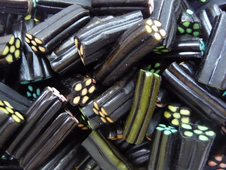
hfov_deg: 63.4
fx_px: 183
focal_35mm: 28
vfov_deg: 49.7
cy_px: 85
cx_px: 113
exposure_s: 1/15
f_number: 3.3
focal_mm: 4.7
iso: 800
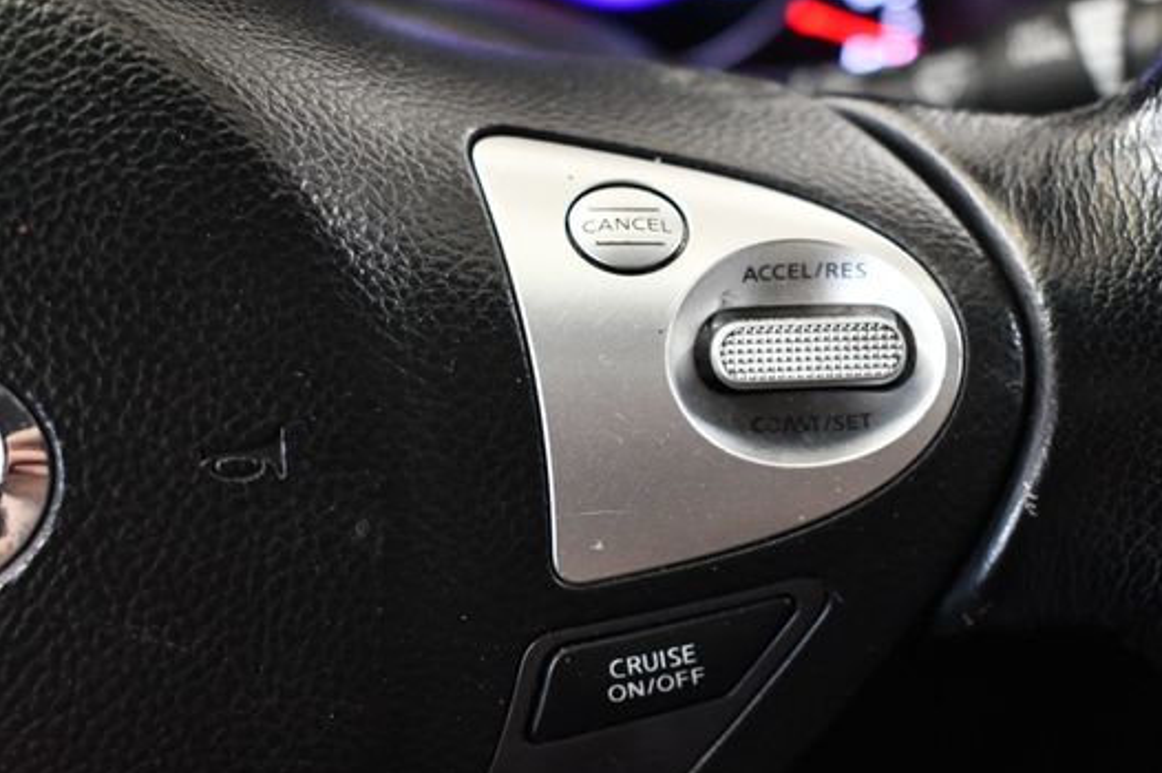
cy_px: 424
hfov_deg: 35.5
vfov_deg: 24.2
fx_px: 1806
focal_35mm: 56
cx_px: 705
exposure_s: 1/60
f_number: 4.2
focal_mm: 31
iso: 4500
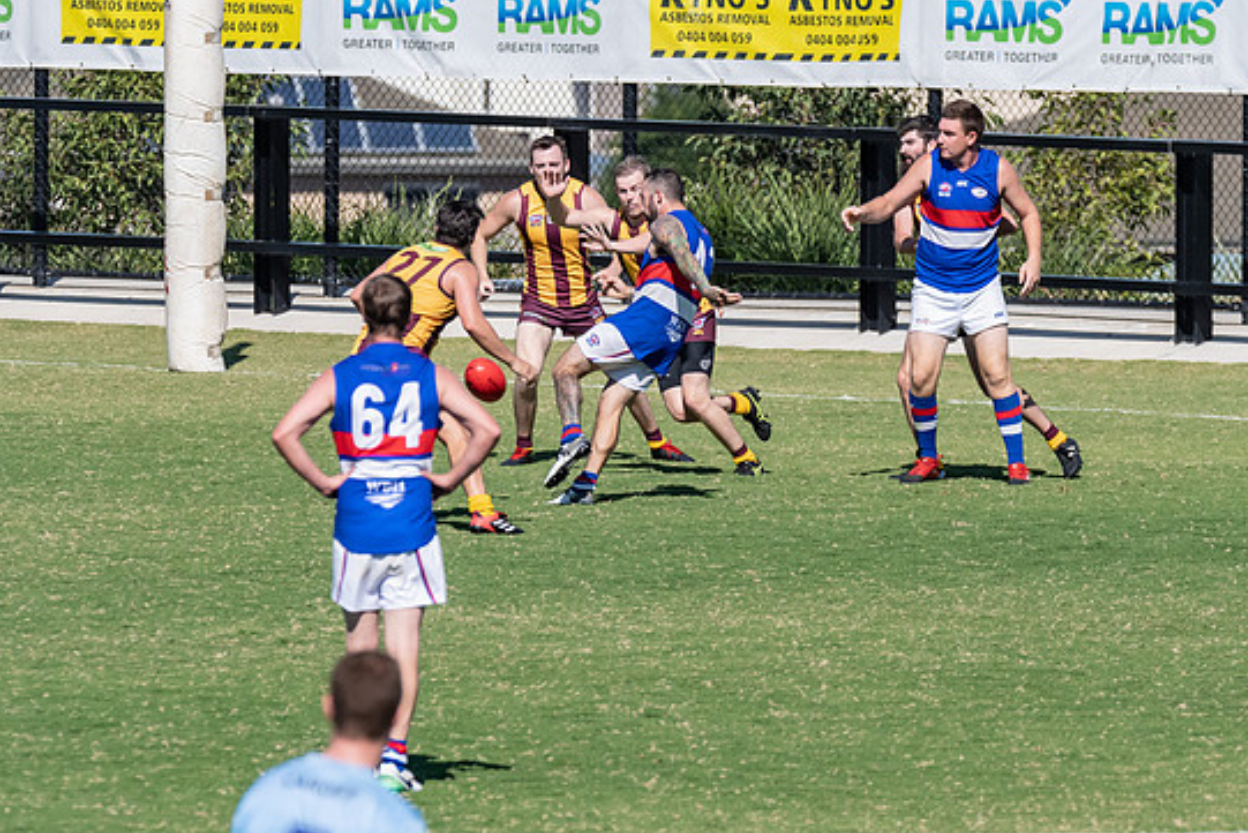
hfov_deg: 3.5
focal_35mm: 587
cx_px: 644
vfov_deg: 2.3
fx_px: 20354
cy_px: 430
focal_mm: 360
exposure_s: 1/4000
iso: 1000
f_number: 8
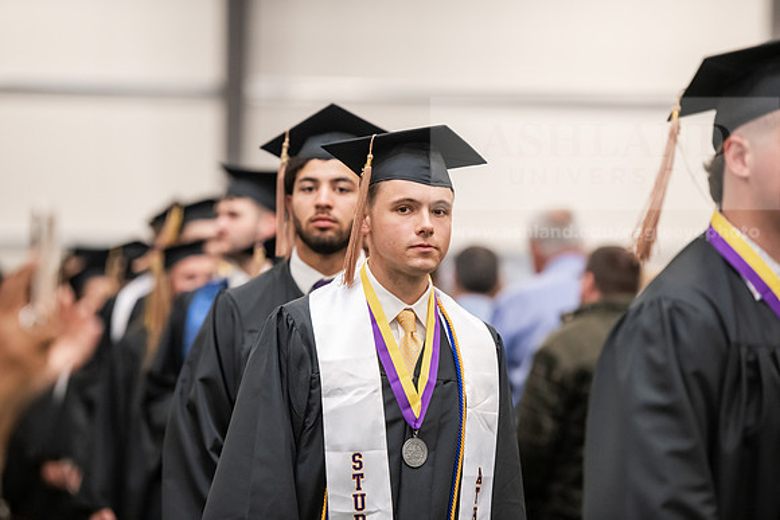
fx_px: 3792
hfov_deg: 11.7
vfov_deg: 7.9
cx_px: 390
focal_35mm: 175
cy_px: 260
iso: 2500
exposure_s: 1/200
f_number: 3.2
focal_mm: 175
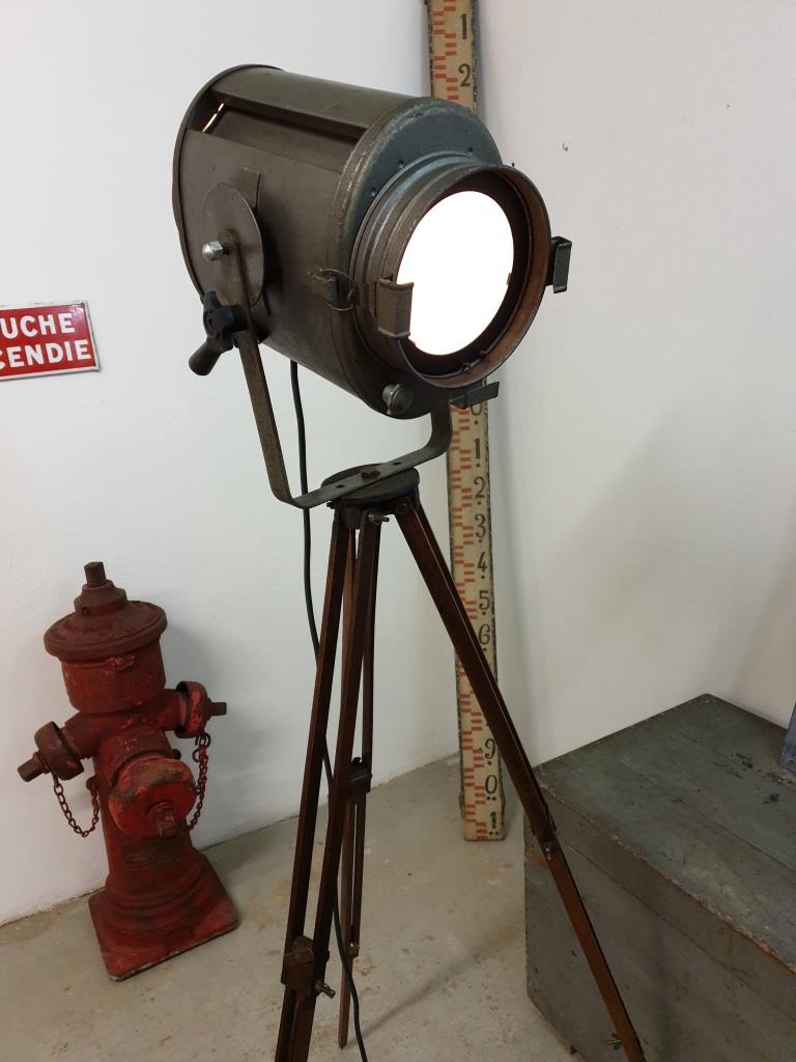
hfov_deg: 53.1
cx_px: 398
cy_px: 531
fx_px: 797
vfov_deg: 67.3
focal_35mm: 26
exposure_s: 1/50
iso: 250
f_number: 1.5
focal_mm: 4.3
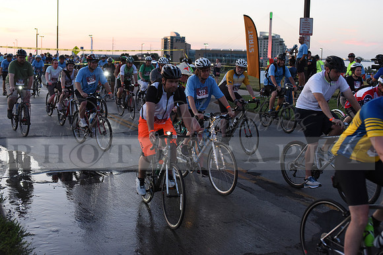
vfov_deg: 27.0
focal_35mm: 50
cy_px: 128
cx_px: 192
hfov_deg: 39.6
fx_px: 532
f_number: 3.2
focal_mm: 50
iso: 2500
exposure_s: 1/400
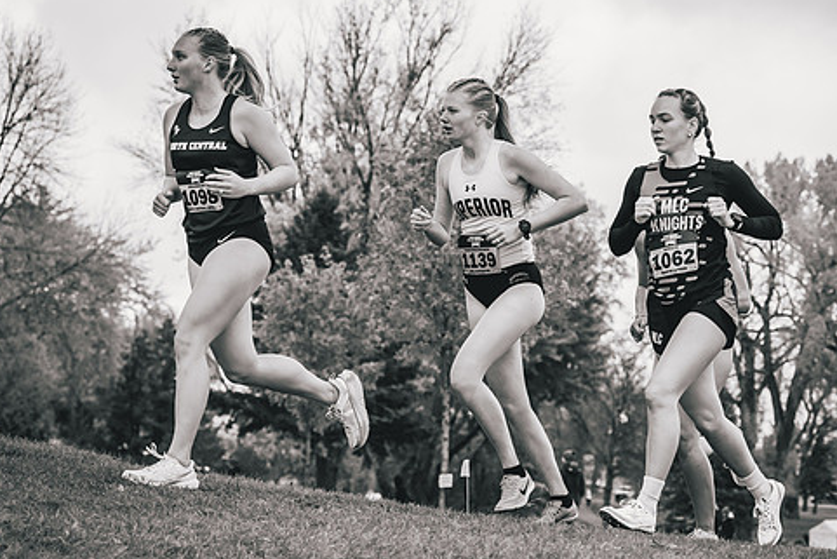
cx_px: 527
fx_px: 3512
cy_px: 295
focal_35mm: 151
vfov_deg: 9.1
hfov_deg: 13.6
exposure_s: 1/800
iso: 400
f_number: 6.3
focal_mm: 113
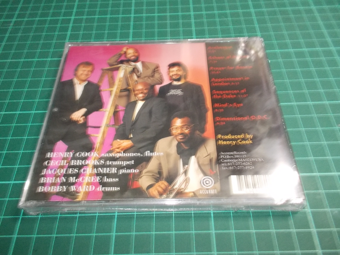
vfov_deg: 48.2
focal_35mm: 29
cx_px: 170
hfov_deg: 61.7
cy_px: 128
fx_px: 285
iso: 320
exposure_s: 1/30
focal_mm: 4.1
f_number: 3.3
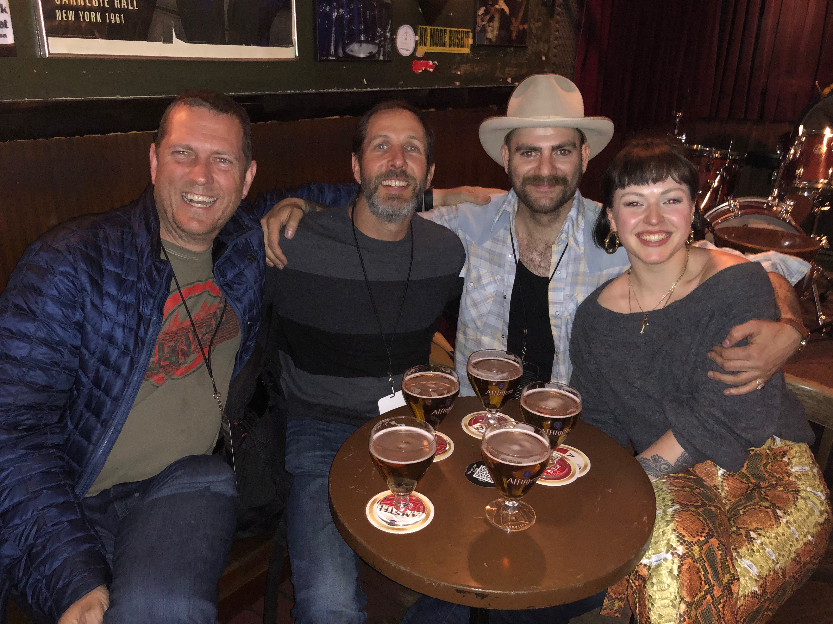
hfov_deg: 63.4
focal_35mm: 28
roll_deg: -0.4
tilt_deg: -19.9
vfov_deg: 49.7
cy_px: 312
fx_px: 674
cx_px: 416
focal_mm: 4
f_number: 1.8
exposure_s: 1/4
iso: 320
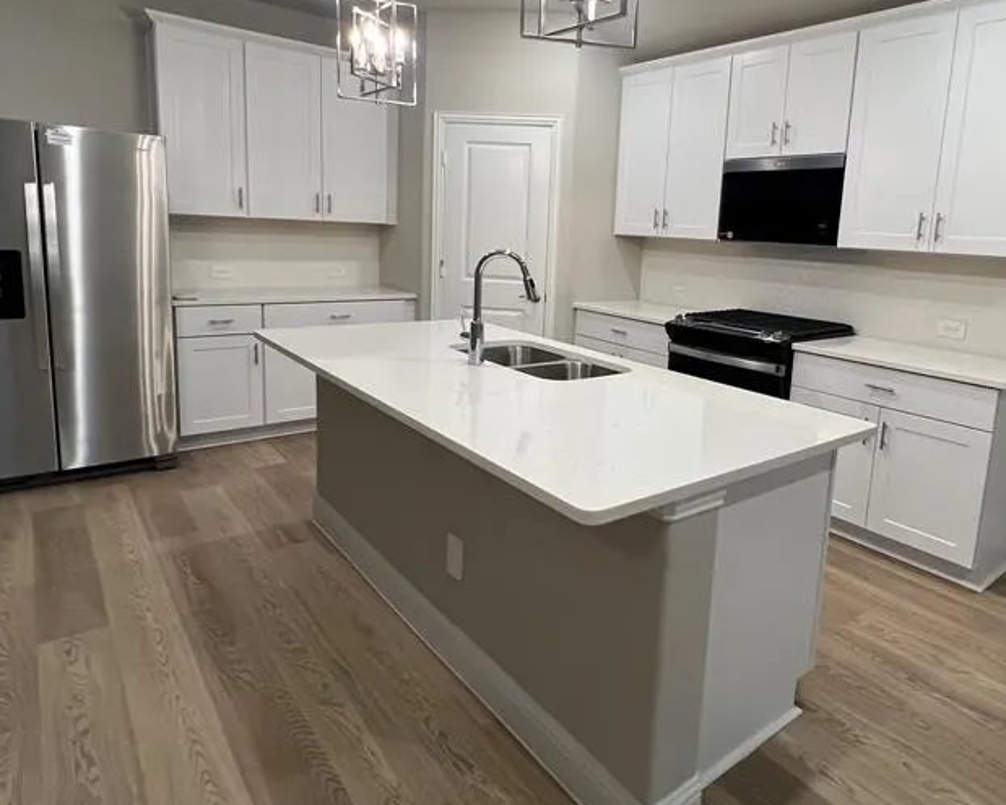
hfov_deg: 77.1
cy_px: 330
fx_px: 625
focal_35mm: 21
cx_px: 583
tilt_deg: -8.7
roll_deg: -2.0
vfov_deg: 65.0
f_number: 1.8
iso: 200
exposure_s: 1/120
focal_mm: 1.57
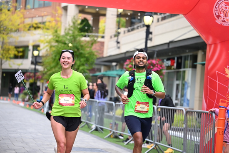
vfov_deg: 14.3
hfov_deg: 21.2
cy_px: 76
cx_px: 114
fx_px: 611
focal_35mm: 96
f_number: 2.8
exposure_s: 1/2000
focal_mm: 96
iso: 800
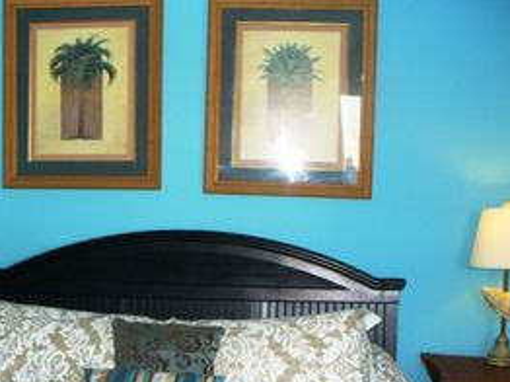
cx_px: 200
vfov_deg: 27.7
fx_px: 765
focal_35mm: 52
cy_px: 267
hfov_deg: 36.7
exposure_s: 1/60
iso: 200
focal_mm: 6.1
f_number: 2.8
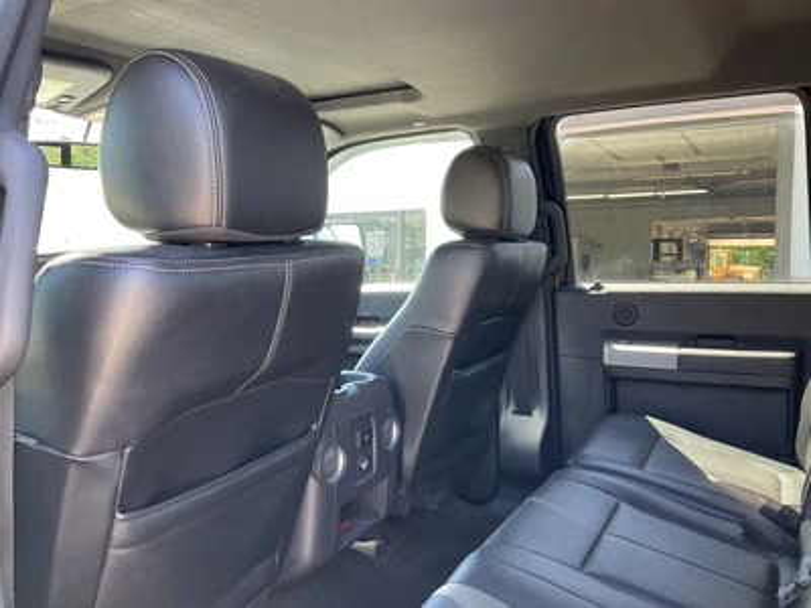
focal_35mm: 29
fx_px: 679
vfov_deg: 48.2
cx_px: 406
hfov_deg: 61.7
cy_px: 304
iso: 64
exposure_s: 1/76
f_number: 1.8
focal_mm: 3
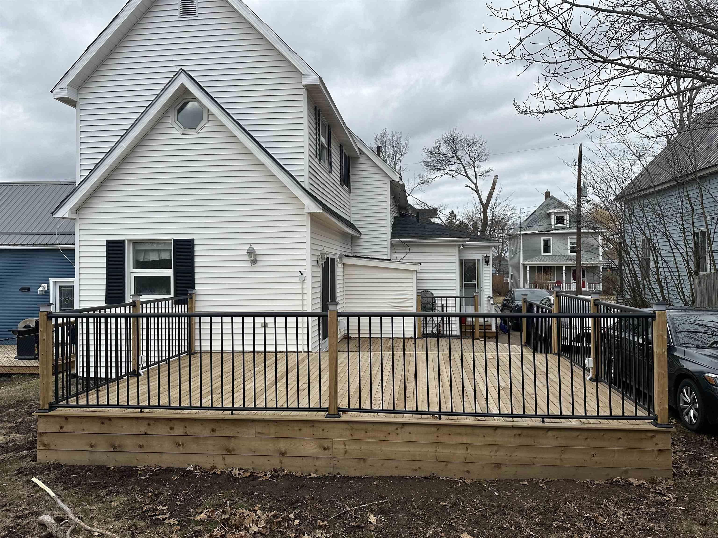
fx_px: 498
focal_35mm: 24
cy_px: 269
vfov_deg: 56.8
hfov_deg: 71.6
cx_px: 359
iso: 80
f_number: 1.78
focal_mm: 6.86
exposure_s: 1/5000
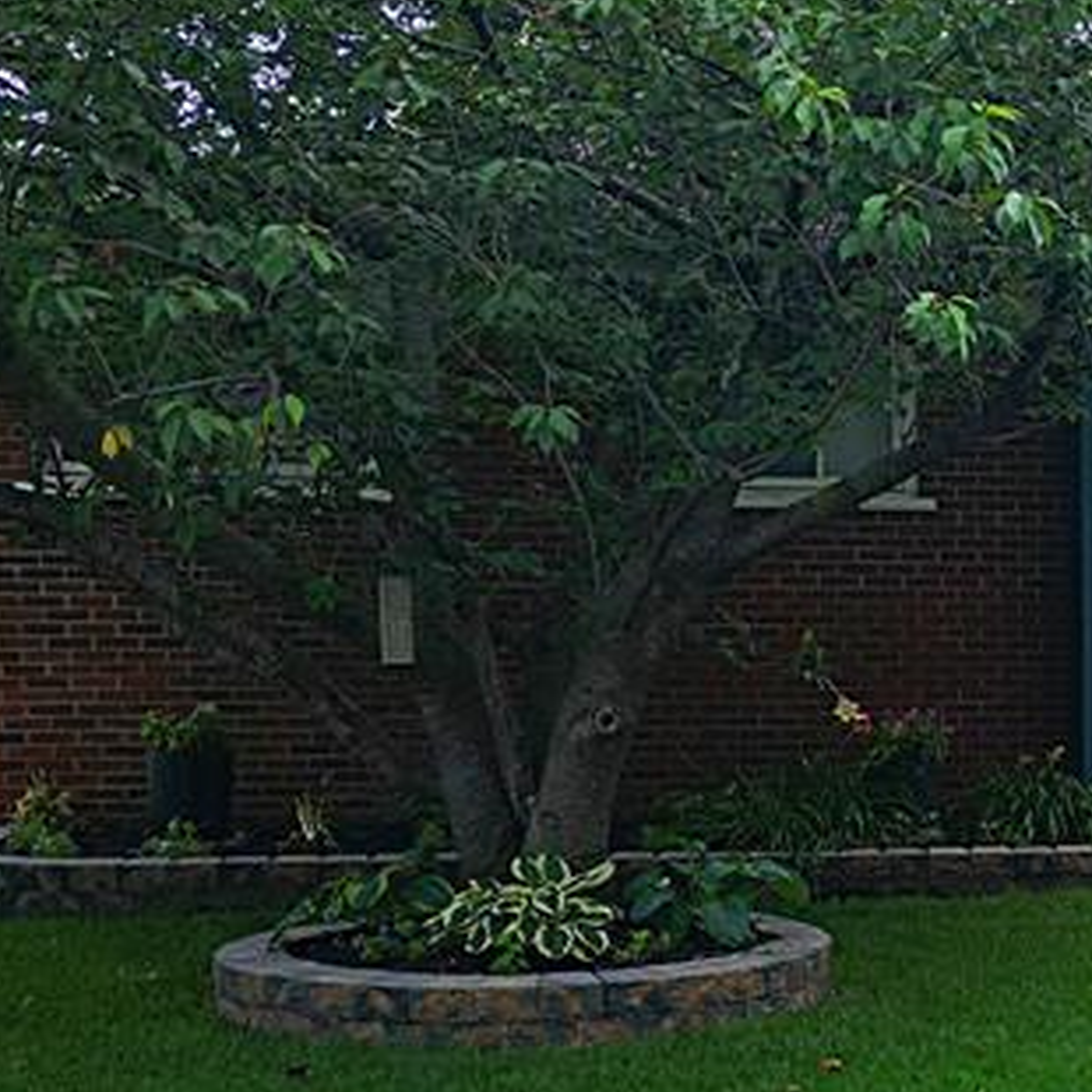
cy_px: 877
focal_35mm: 70
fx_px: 2498
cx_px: 1212
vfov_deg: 24.3
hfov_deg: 23.1
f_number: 1.7
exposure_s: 1/1250
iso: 130
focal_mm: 6.7
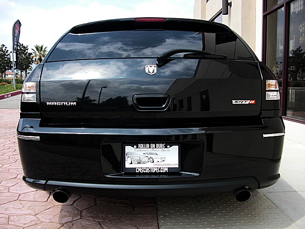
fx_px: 317
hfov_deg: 51.4
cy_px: 114
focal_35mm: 36
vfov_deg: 39.7
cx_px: 152
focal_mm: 6.3
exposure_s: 1/500
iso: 50
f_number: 2.8
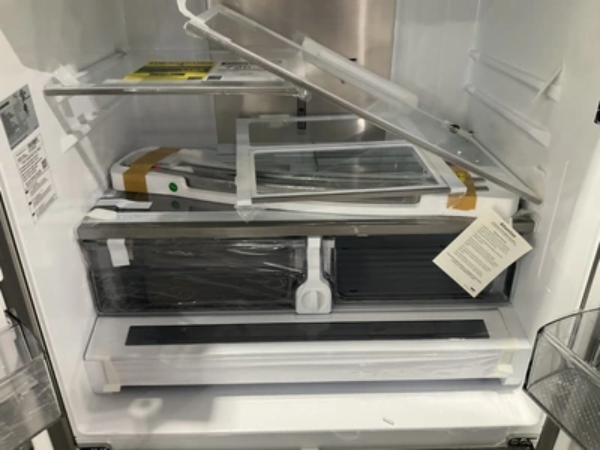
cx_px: 300
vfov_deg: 48.2
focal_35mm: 29
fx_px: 503
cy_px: 225
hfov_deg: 61.7
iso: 125
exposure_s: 1/60
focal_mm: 3
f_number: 1.8
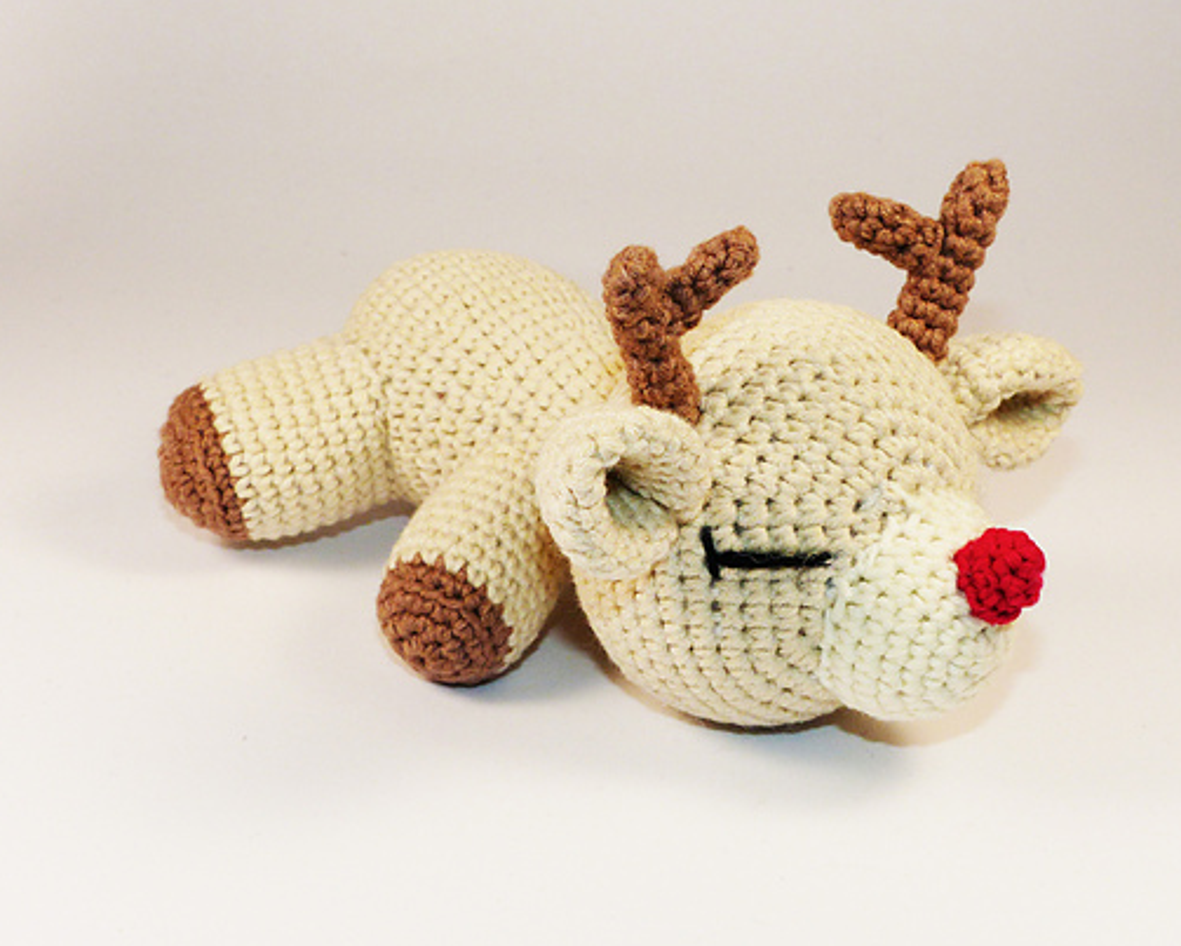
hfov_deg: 28.3
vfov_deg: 22.8
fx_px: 2343
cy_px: 535
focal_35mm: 67
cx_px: 660
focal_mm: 9.8
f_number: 4
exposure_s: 1/160
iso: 100
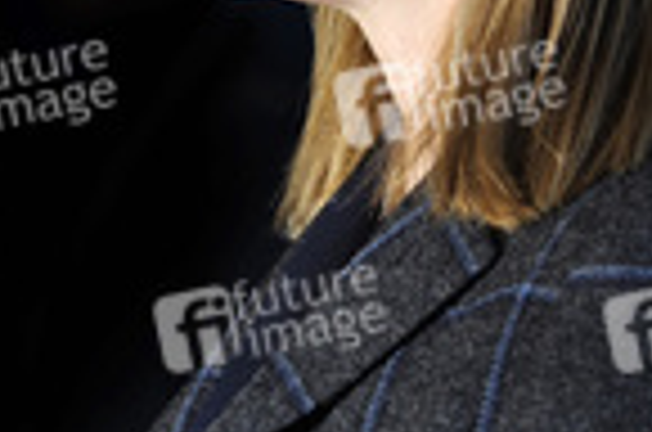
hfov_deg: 3.3
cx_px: -119
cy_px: -18
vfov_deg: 2.2
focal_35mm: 623
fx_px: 11258
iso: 200
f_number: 6.3
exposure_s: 1/200
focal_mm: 200
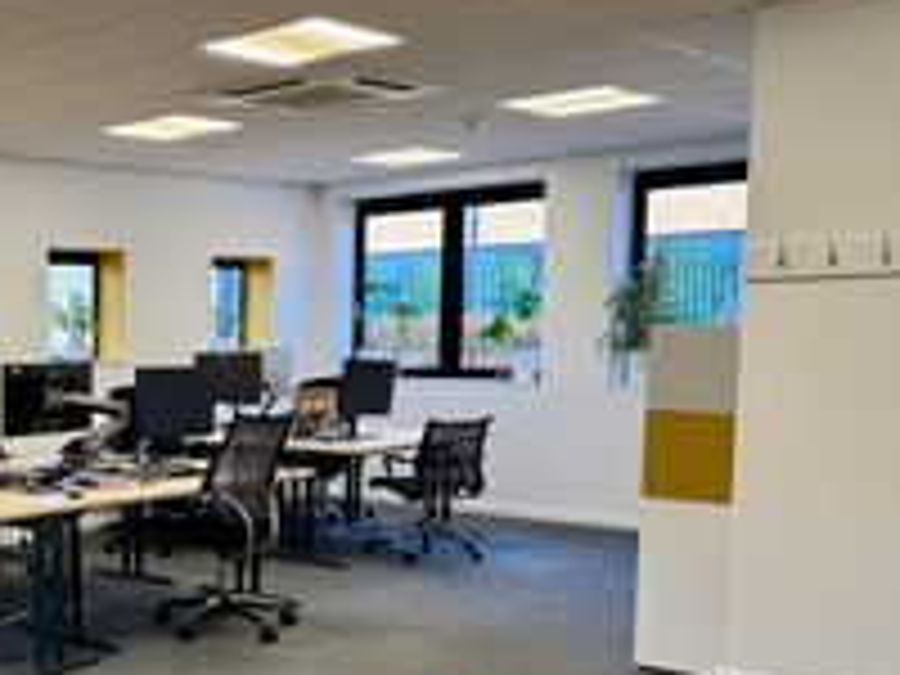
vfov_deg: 30.0
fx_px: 1248
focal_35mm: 48
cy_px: 472
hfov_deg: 36.2
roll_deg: +1.0
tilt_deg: -6.4
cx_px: 27
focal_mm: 6.76
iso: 125
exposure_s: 1/100
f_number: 1.78
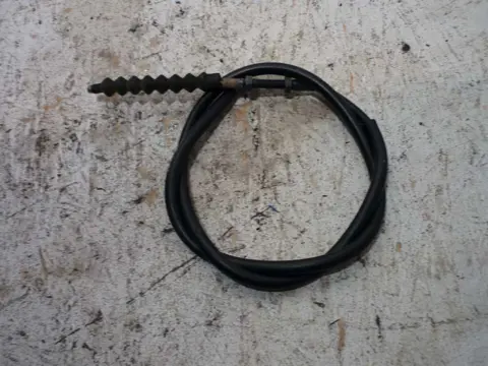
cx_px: 244
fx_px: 465
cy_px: 183
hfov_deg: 55.4
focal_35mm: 33
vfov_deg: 42.9
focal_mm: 5.5
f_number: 2.8
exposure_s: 1/30
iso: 80
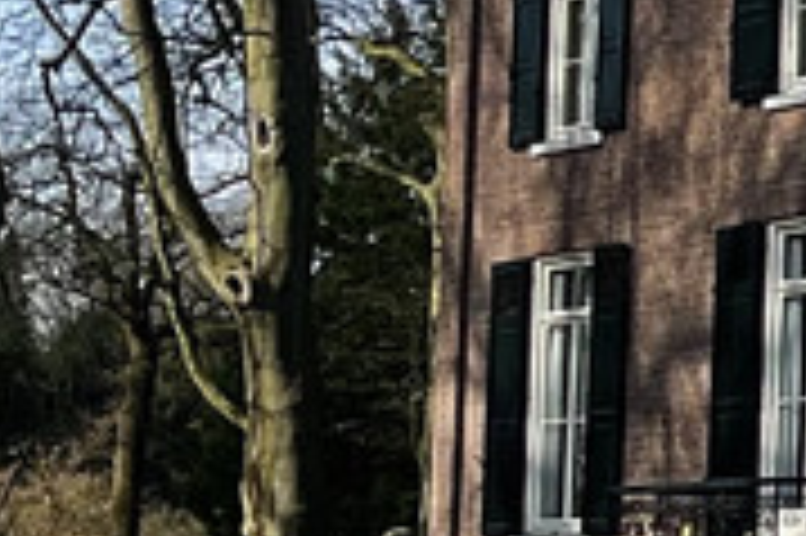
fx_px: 4026
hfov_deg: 10.3
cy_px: 135
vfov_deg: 7.6
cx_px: 1776
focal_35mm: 180
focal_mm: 3
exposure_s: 1/1250
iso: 16
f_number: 1.8
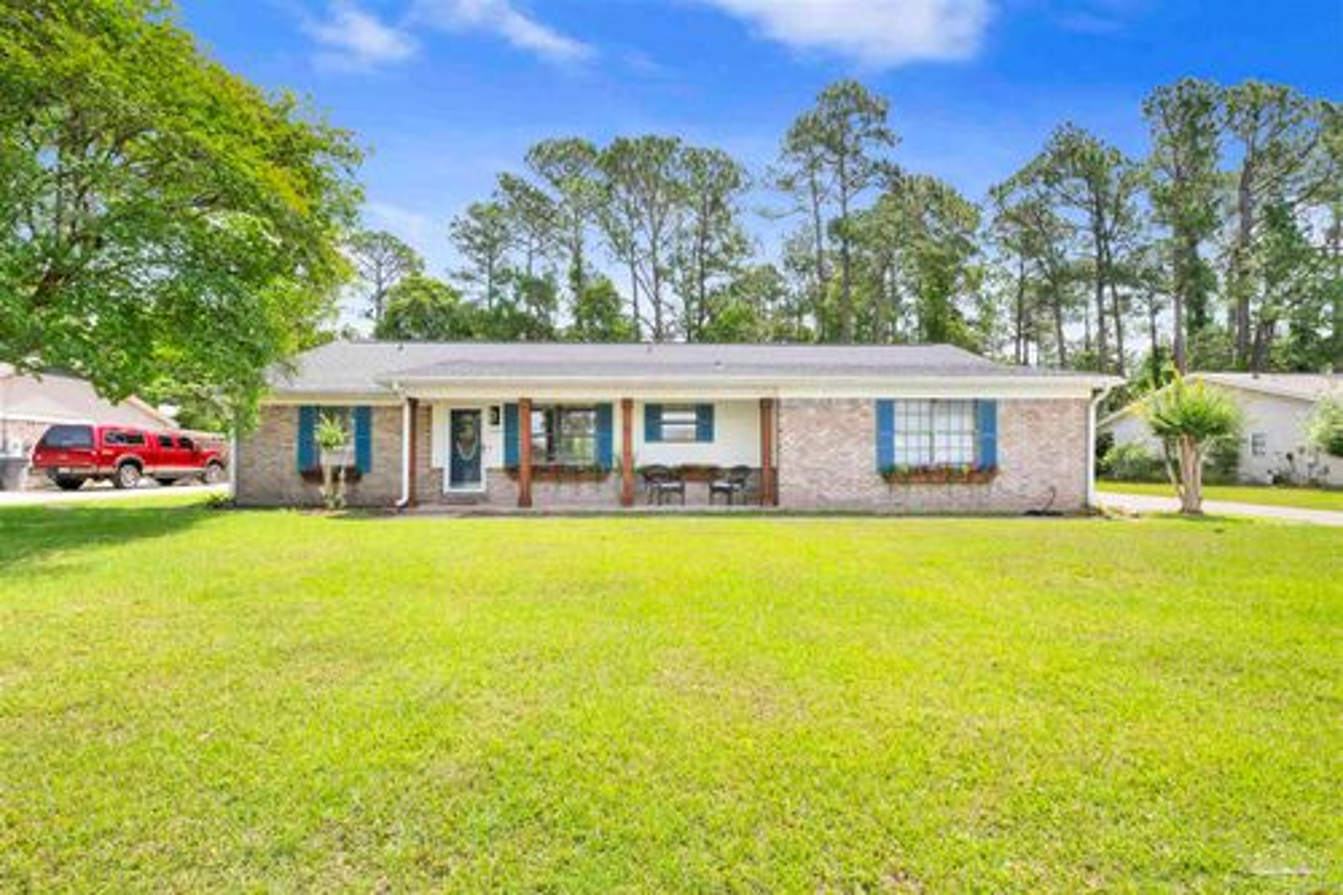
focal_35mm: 16
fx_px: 578
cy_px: 448
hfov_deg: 98.6
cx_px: 672
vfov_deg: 75.5
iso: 400
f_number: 11
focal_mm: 15.5
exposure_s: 1/250
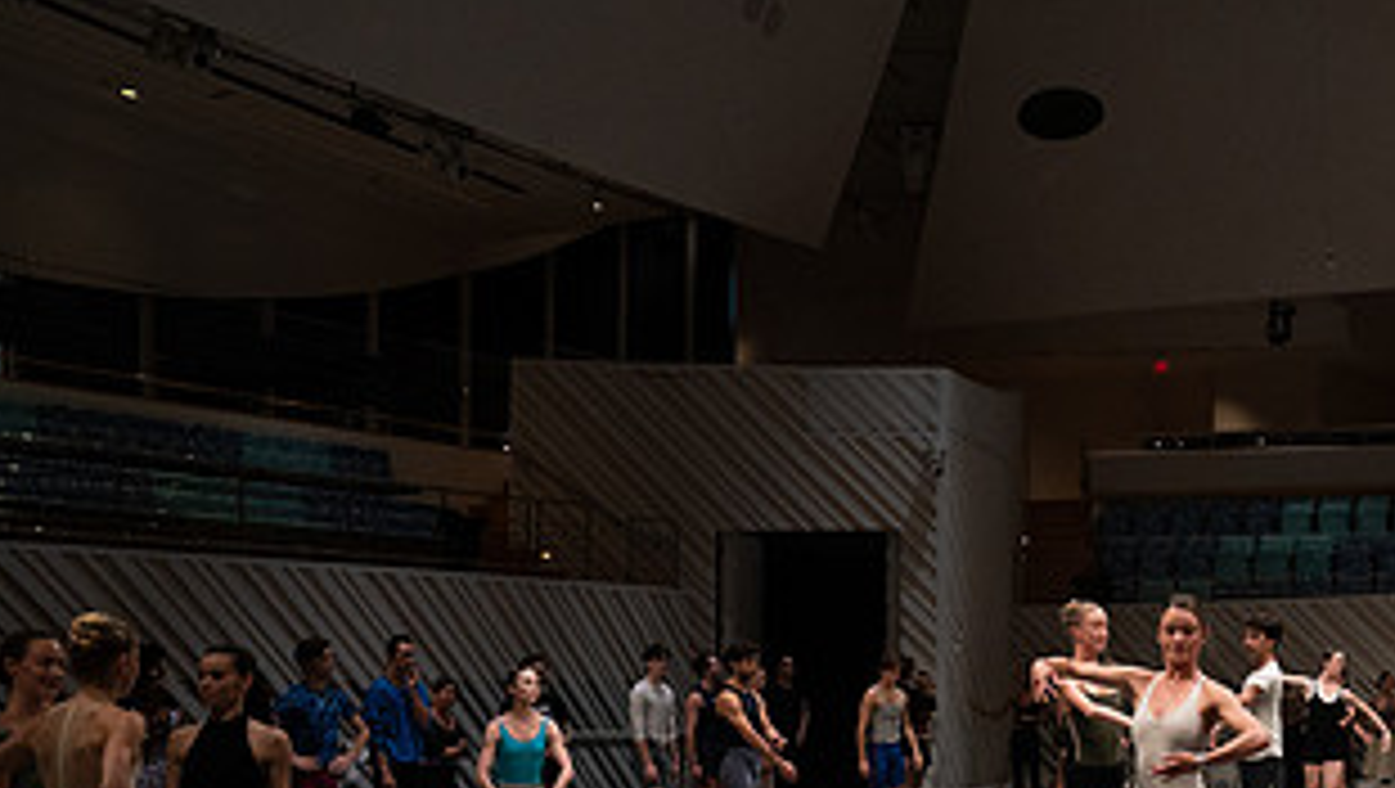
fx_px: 1740
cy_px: 682
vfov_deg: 24.9
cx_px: 1161
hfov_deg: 41.4
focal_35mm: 47
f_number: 4
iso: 3200
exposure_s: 1/400
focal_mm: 24
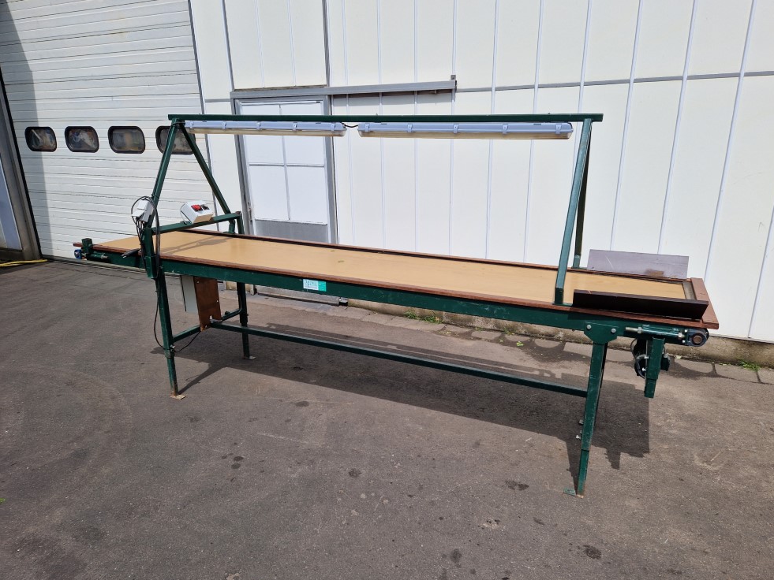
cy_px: 296
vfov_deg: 56.8
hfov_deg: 71.6
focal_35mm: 24
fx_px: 537
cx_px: 403
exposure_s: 1/2912
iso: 50
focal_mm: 5.4
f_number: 1.8
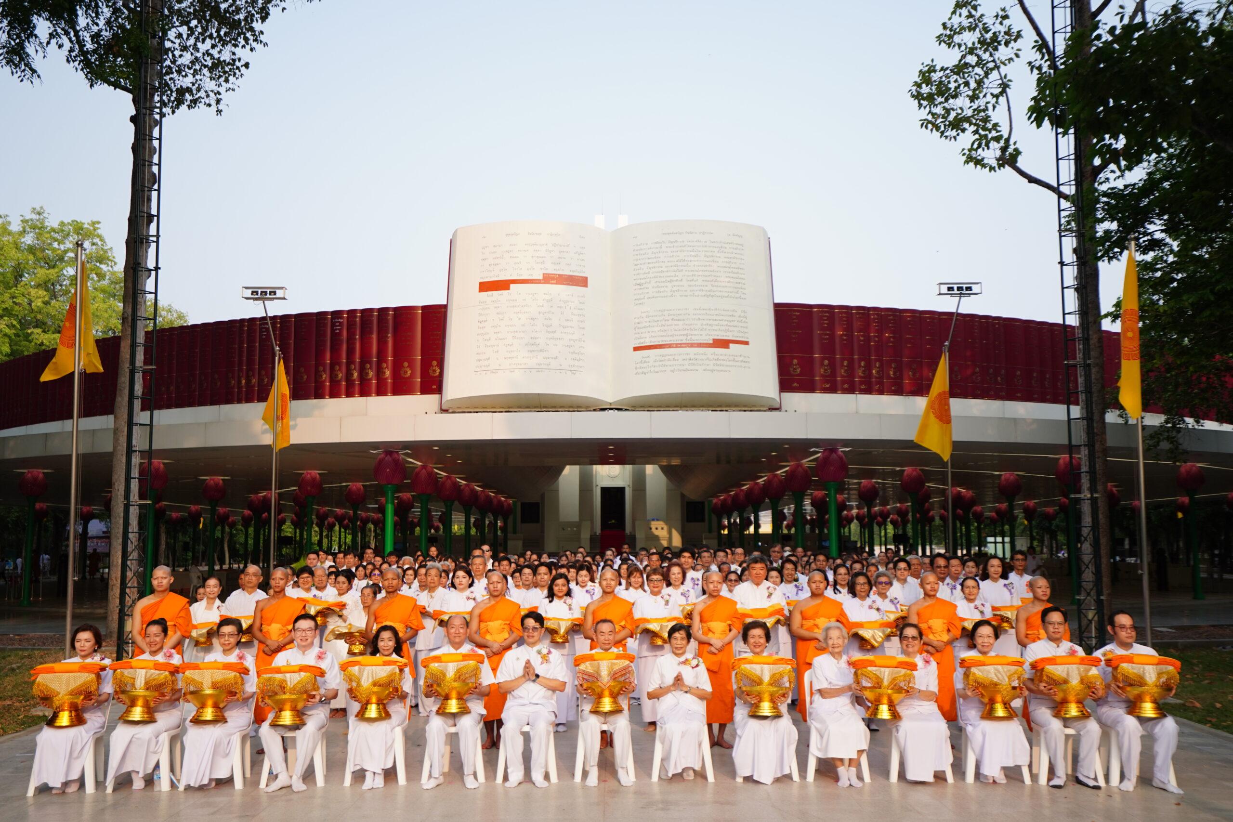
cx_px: 616
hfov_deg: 54.4
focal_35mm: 35
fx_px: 1199
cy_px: 411
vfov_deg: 37.9
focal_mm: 35
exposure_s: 1/1250
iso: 500
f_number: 4
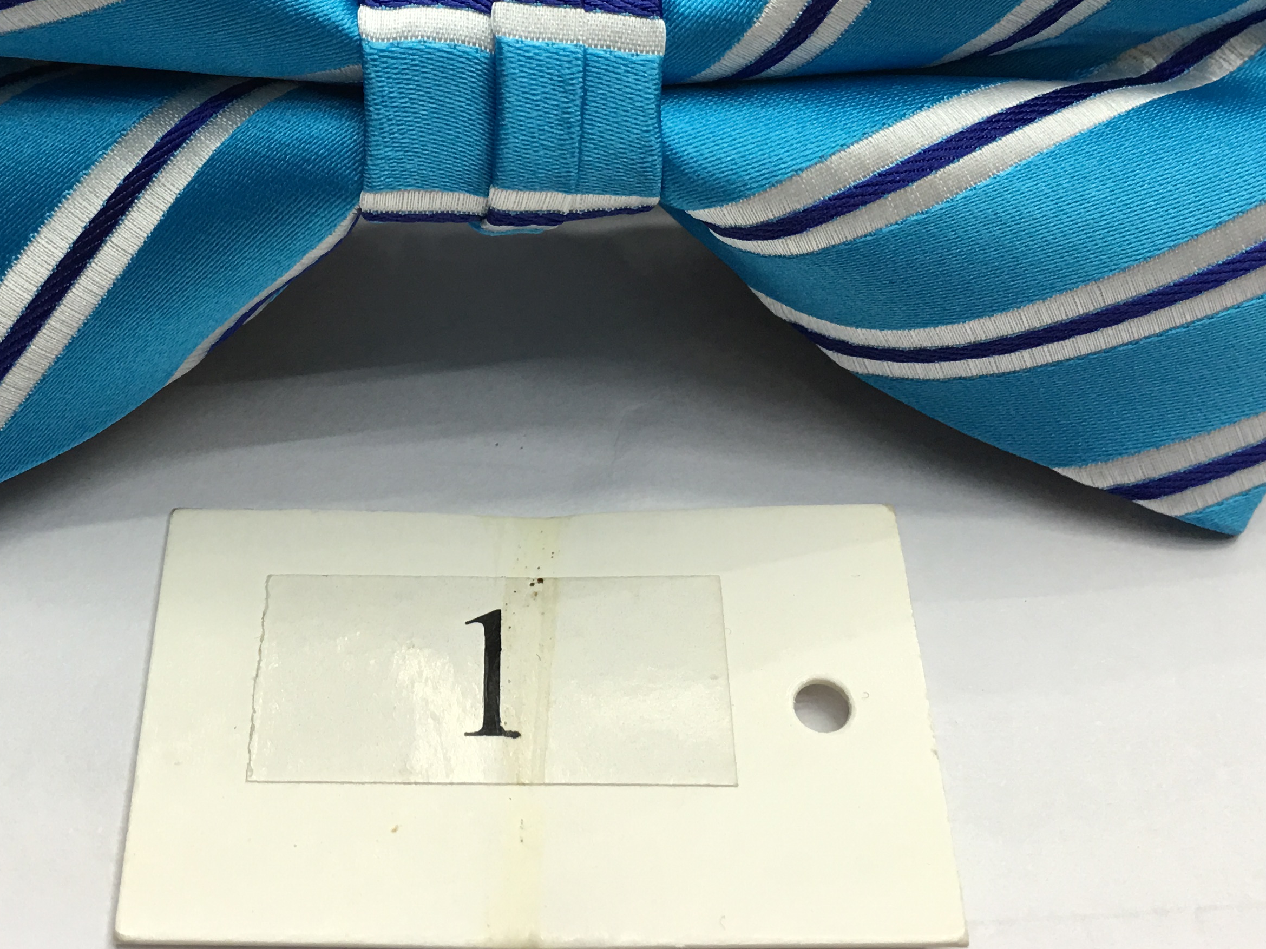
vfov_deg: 28.4
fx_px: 1829
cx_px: 442
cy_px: 174
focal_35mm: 50
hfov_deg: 37.8
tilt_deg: -46.3
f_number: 2.2
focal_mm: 4.15
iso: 40
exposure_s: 1/33
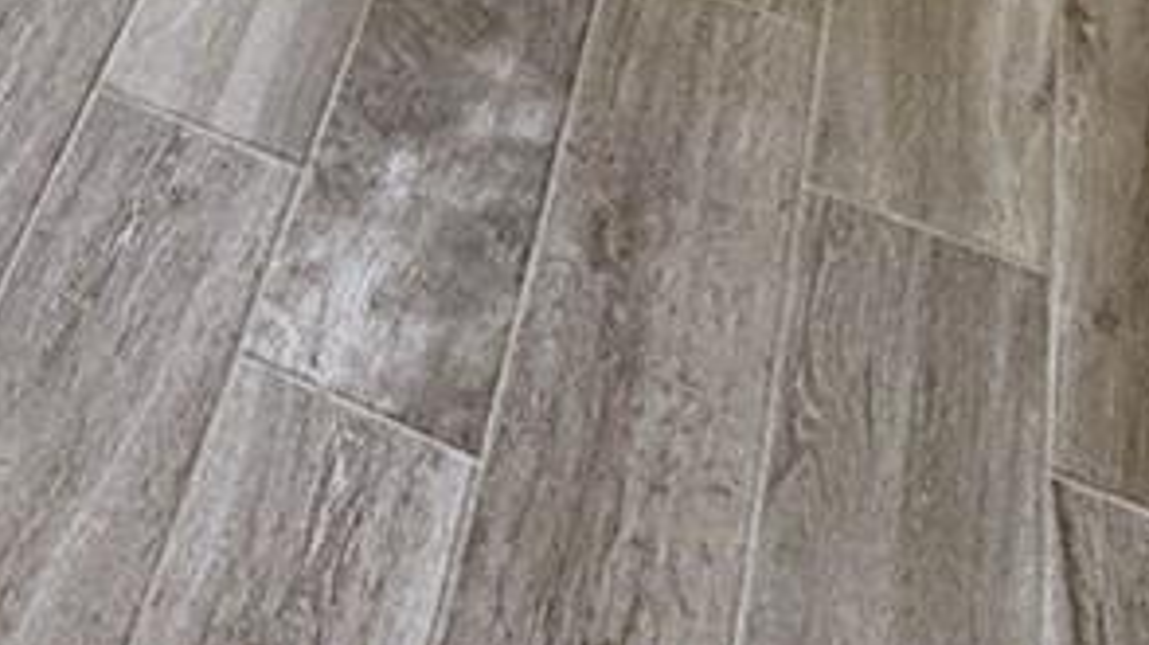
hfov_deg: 23.3
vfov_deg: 9.6
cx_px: -262
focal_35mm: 83
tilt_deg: -11.5
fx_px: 2527
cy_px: -1521
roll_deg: +1.2
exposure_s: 1/138
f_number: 2.2
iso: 40
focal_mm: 2.22
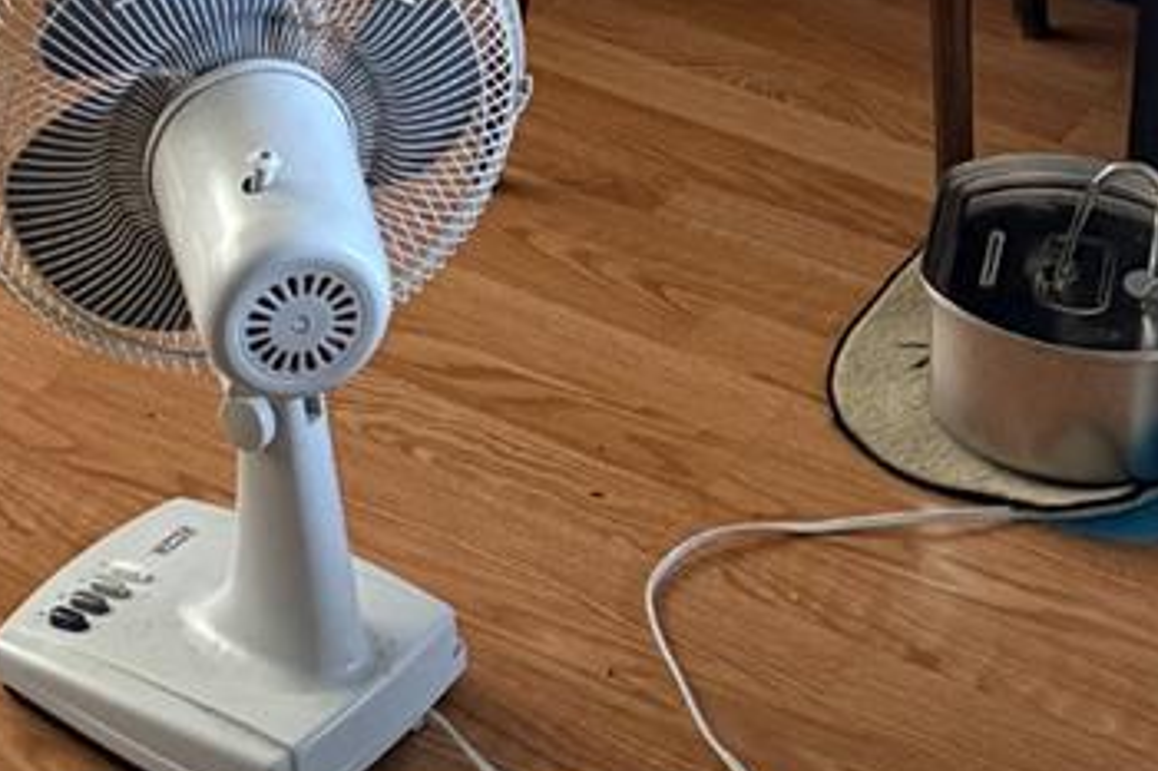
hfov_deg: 19.0
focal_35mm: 107
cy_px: -1206
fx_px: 3440
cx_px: 382
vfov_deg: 10.6
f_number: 1.78
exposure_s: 1/60
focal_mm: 6.76
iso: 400
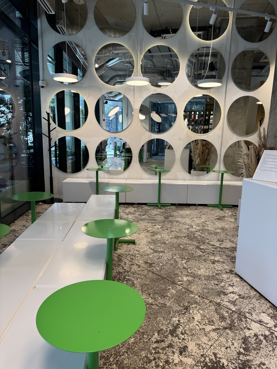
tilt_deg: -10.9
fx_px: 256
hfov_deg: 56.8
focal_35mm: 24
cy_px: 184
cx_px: 138
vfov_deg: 71.6
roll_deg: -1.5
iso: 80
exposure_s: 1/284
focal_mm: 6.76
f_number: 1.78
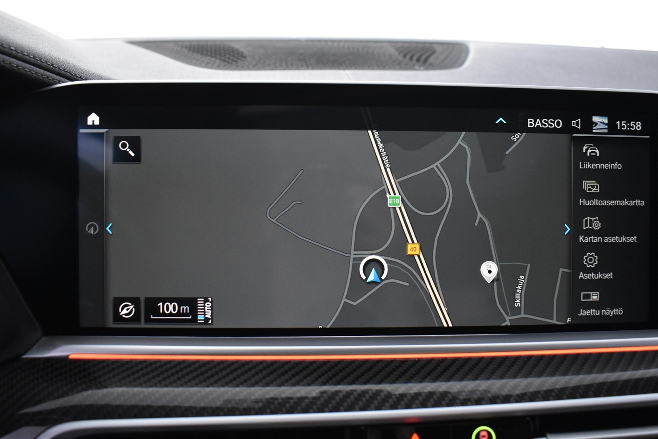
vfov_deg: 42.3
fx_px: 567
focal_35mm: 31
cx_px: 352
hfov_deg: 60.2
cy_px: 218
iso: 2200
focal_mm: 18
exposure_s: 1/30
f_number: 3.5
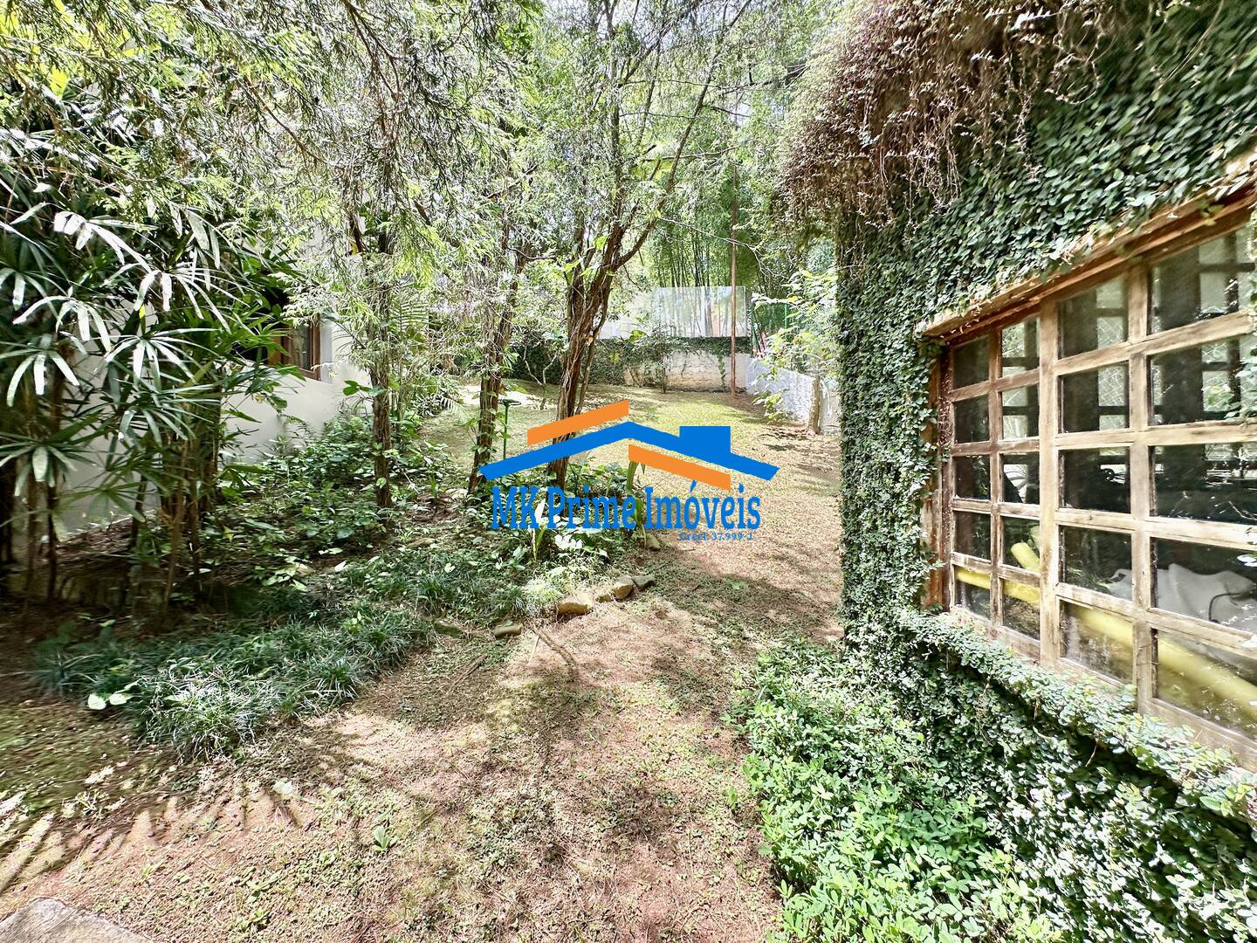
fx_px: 508
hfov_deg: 102.1
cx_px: 628
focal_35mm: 14
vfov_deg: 85.7
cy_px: 472
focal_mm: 2.22
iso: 40
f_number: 2.2
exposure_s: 1/257
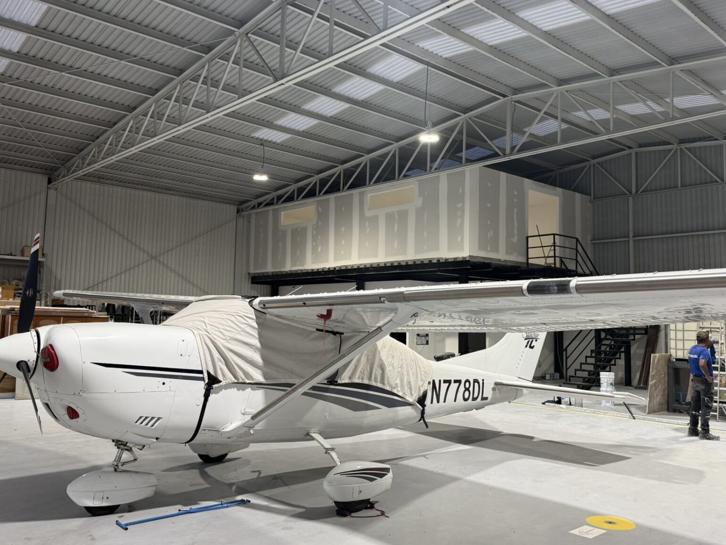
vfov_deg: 46.8
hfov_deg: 60.0
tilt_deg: +6.1
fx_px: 629
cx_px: 370
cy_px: 260
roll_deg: -1.9
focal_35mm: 30
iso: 160
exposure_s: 1/120
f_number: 1.78
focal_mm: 6.76
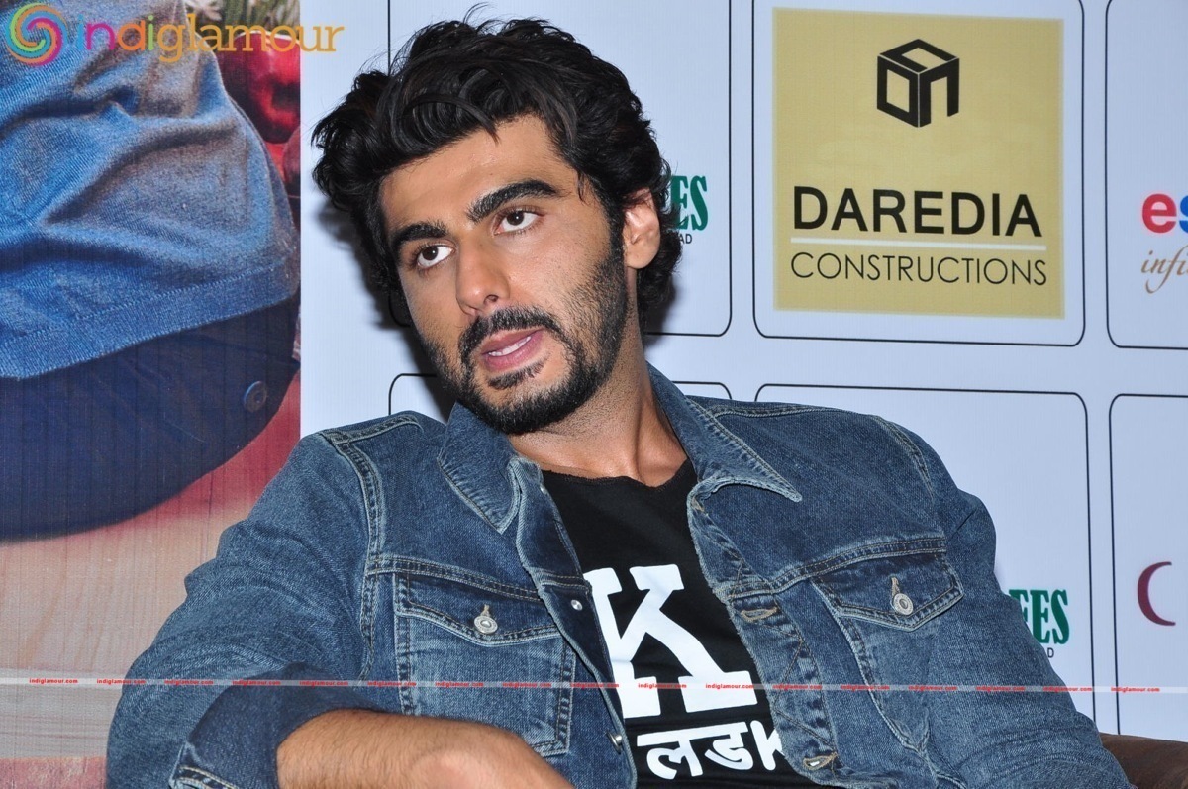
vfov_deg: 8.7
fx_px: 5191
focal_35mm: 158
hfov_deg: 13.1
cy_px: 394
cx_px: 594
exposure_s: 1/125
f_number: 13
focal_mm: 105
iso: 500
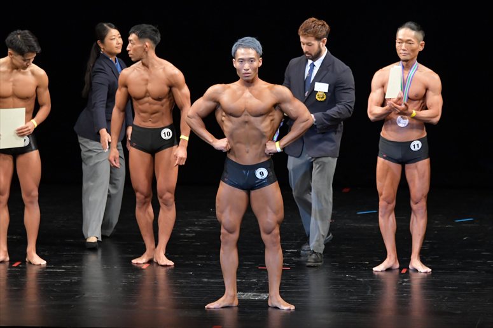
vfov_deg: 5.4
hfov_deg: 8.1
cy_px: 164
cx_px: 246
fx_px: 3490
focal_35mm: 255
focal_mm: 170
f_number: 5.6
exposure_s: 1/400
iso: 3200
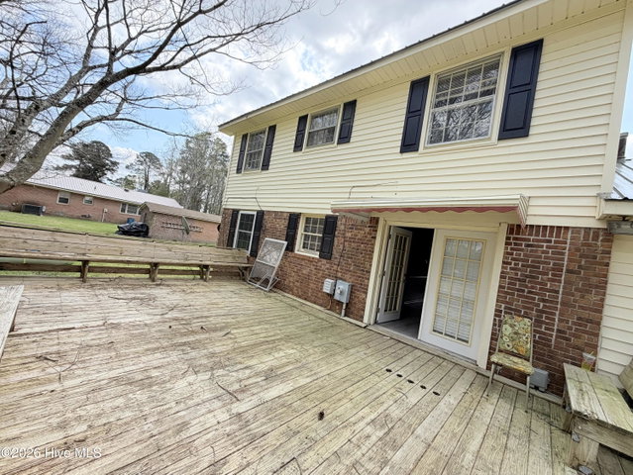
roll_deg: -8.7
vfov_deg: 85.7
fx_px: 256
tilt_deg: +1.7
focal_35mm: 14
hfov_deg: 102.0
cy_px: 238
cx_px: 316
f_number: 2.2
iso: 40
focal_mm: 2.22
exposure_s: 1/585
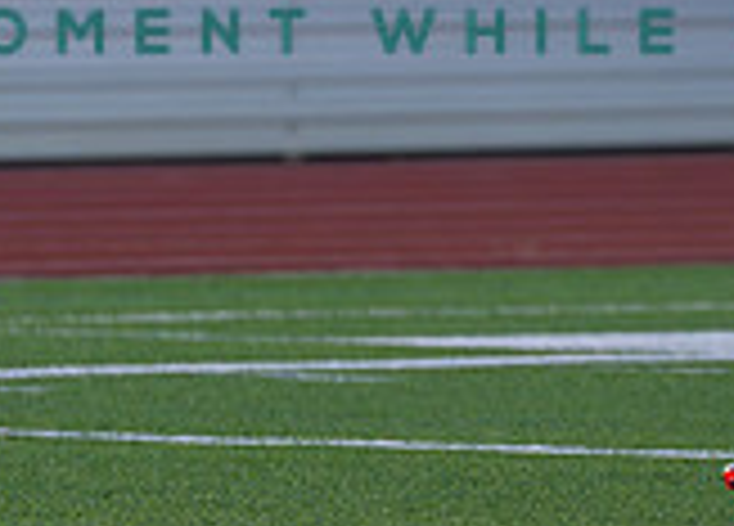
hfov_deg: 2.0
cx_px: 687
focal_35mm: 1001
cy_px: 72
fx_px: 20902
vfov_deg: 1.4
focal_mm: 200
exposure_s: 1/1600
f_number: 2.8
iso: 800
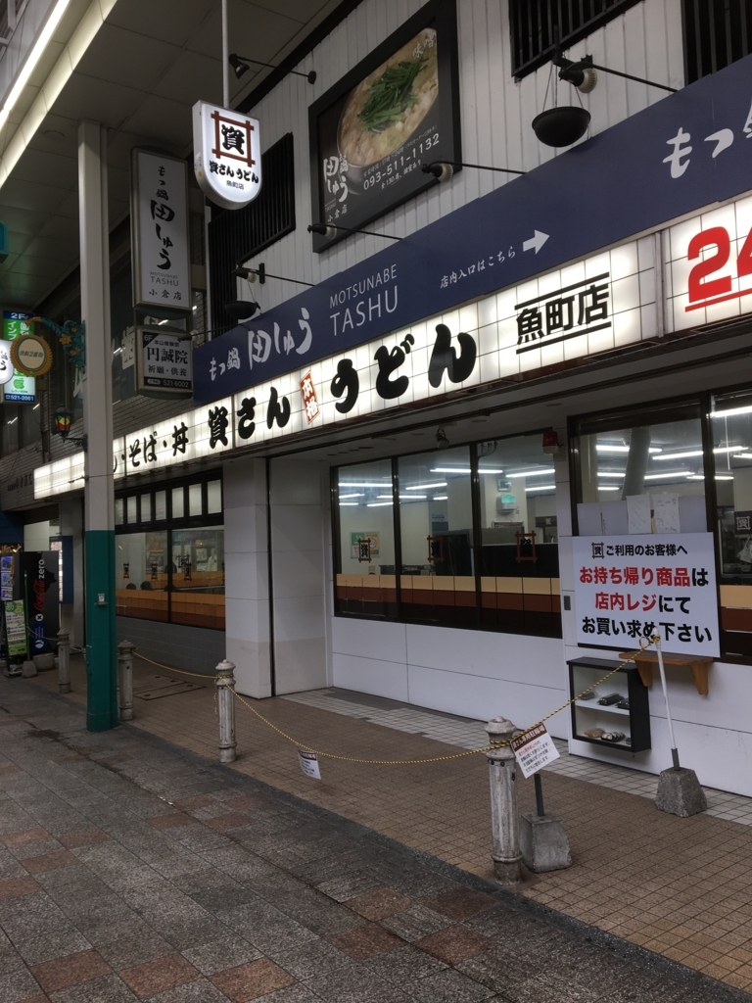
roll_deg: +1.5
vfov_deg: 61.7
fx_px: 840
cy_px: 502
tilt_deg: +4.2
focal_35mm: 29
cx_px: 376
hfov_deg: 48.2
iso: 25
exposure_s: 1/60
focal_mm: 4.15
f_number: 2.2
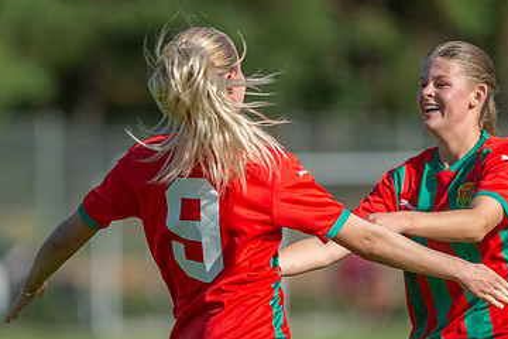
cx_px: 159
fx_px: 6815
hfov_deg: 4.3
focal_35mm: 483
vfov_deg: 2.8
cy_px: 239
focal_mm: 300
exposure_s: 1/1600
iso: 100
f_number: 3.2
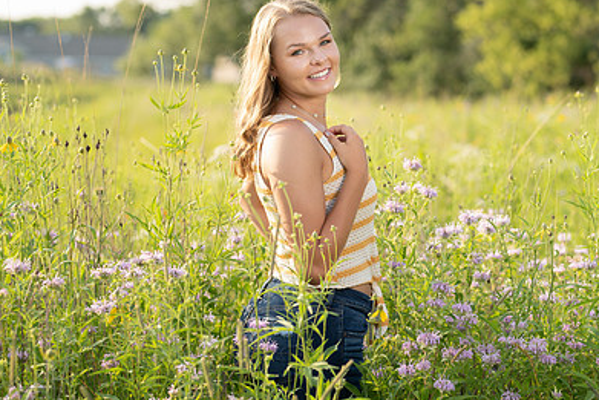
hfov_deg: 15.2
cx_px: 438
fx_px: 2230
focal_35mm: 134
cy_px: 137
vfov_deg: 10.2
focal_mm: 85
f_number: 3.2
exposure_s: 1/320
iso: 100
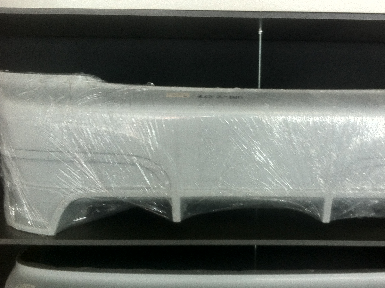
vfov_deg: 31.4
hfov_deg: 41.0
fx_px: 511
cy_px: 157
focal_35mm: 46
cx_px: 240
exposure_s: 1/20
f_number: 2.8
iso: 80
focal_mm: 3.85
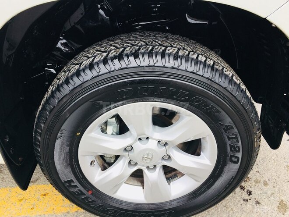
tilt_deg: -33.7
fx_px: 242
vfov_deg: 48.2
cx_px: 144
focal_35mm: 29
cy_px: 108
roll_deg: -2.0
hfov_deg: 61.7
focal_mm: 4.15
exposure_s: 1/405
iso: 25
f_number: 2.2
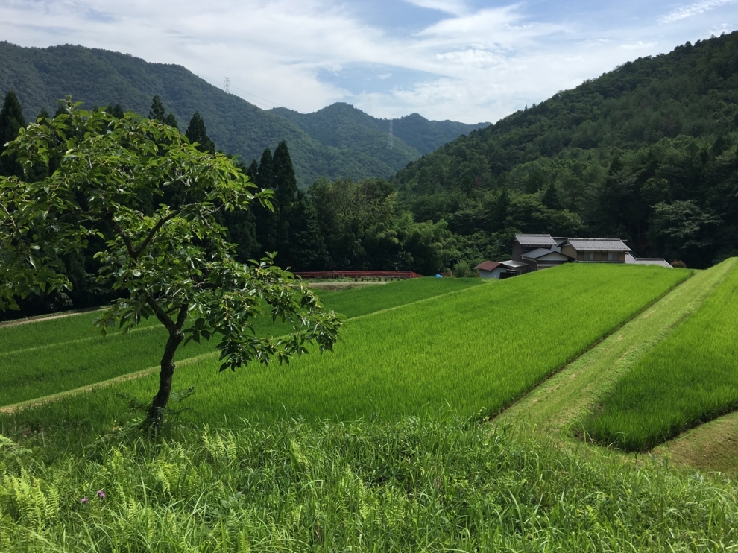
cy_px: 277
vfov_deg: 46.8
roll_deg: -2.5
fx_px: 639
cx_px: 370
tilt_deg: -5.5
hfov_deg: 60.0
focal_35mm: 30
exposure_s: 1/1241
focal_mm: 4.15
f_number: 2.2
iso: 25
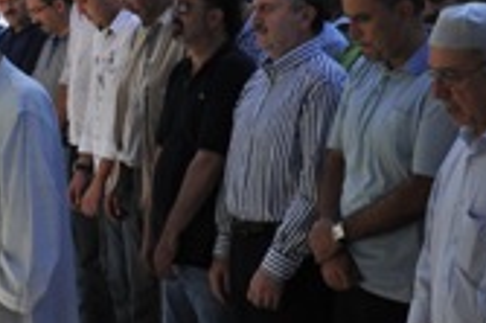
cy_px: 73
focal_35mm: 113
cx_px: 58
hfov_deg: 17.9
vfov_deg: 12.1
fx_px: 1524
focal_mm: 28
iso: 800
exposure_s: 1/500
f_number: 11
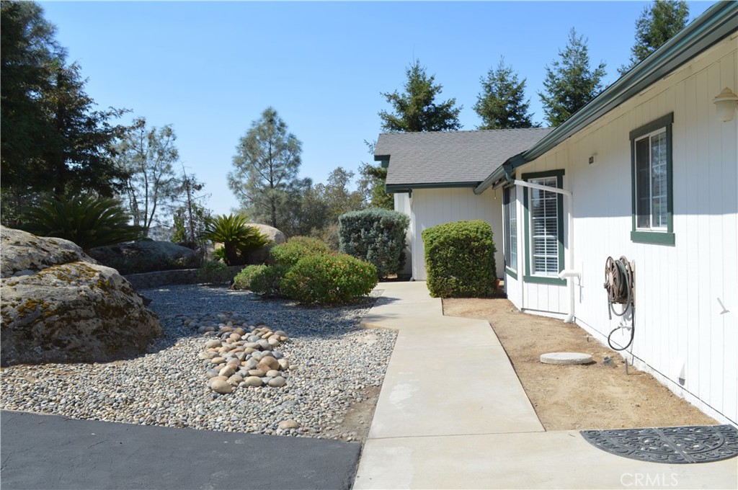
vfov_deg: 43.5
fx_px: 614
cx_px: 369
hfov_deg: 62.0
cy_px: 245
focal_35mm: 30
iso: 100
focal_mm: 20
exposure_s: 1/250
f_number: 8
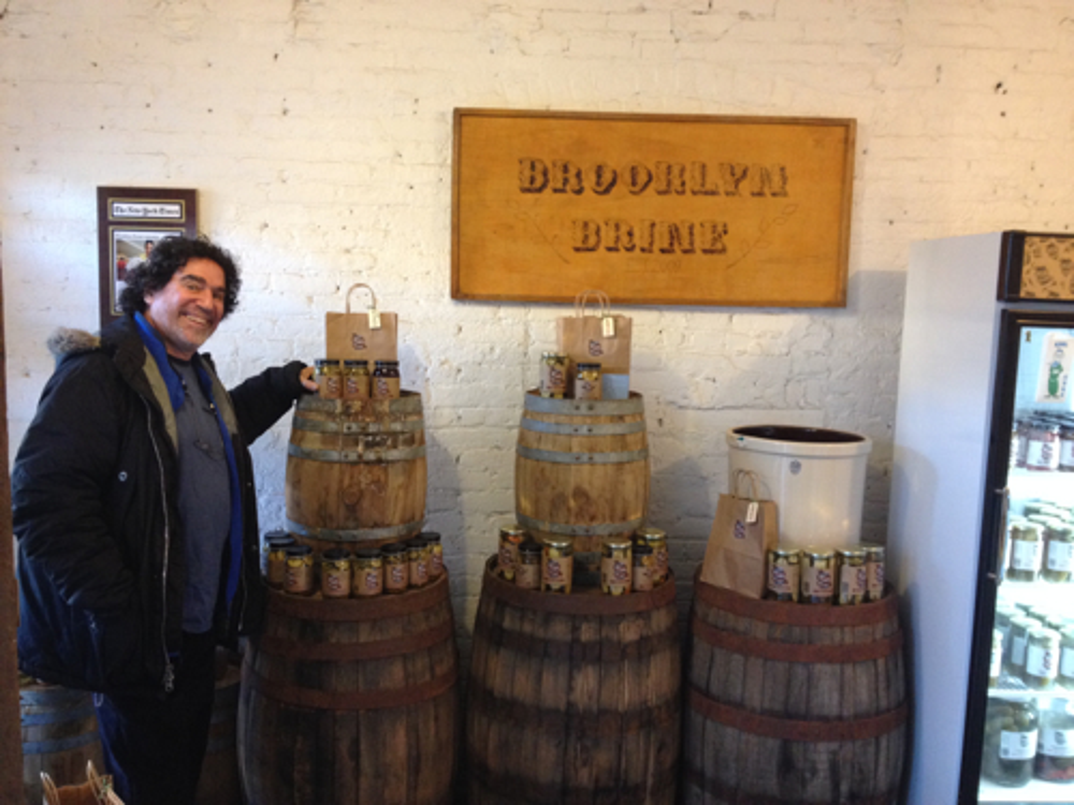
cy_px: 402
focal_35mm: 35
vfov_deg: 40.7
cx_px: 537
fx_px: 1086
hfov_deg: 52.6
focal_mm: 4.28
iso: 250
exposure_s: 1/20
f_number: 2.4
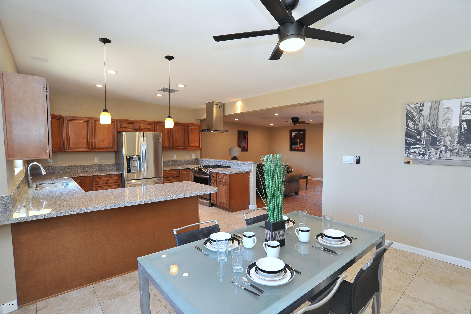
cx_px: 236
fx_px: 235
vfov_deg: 67.3
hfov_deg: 90.0
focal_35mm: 18
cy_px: 157
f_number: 8
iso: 1000
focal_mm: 18
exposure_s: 1/40
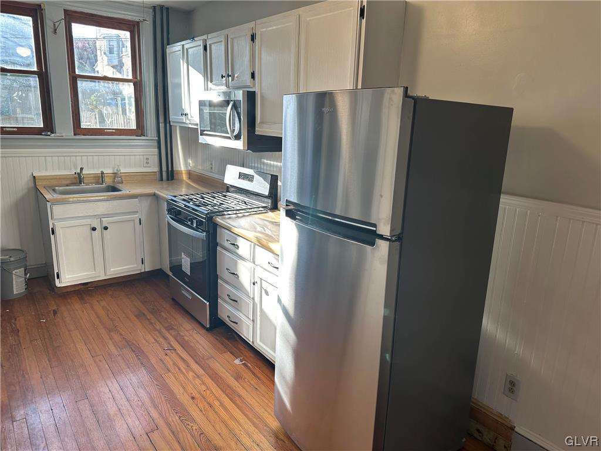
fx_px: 417
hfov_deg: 71.6
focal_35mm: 24
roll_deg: -2.8
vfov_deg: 56.8
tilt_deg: -14.7
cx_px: 300
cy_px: 226
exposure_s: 1/129
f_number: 1.78
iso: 64
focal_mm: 6.86
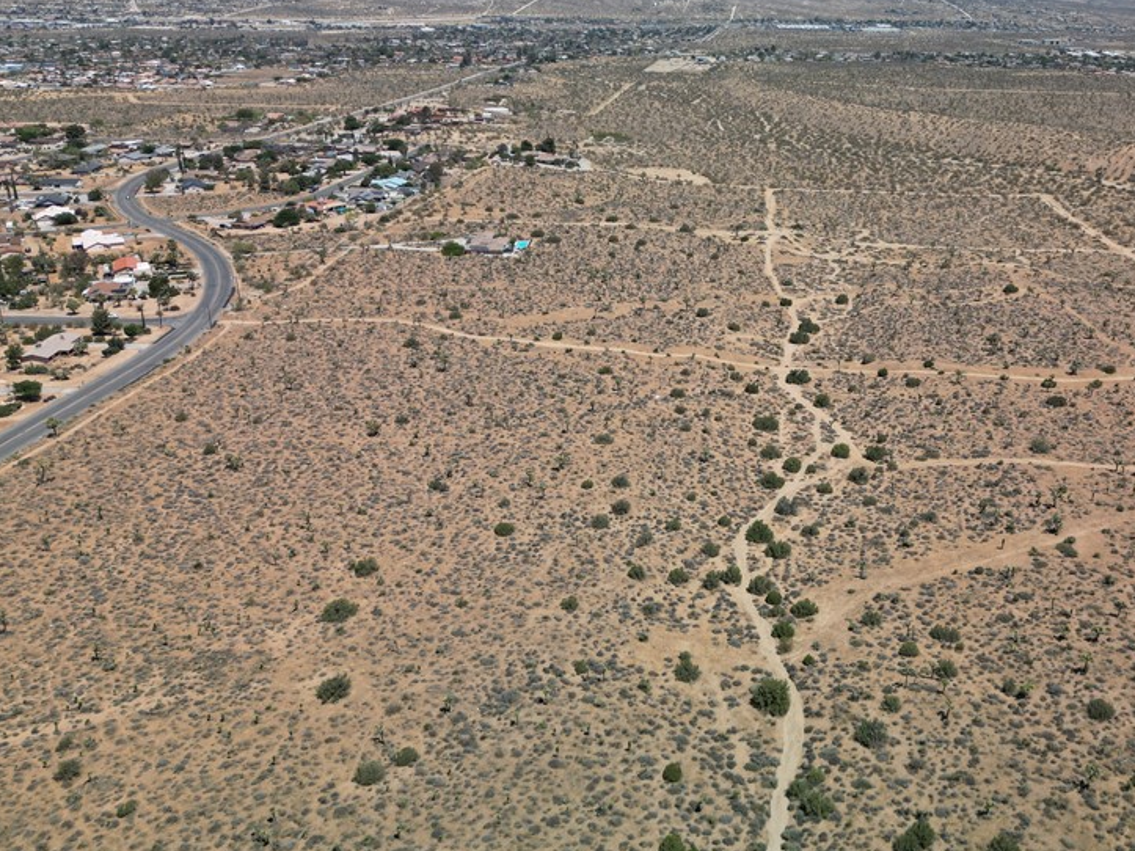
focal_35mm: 34
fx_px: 1115
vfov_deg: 41.7
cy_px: 358
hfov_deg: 53.1
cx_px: 741
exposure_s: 1/500
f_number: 1.7
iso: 100
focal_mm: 6.72
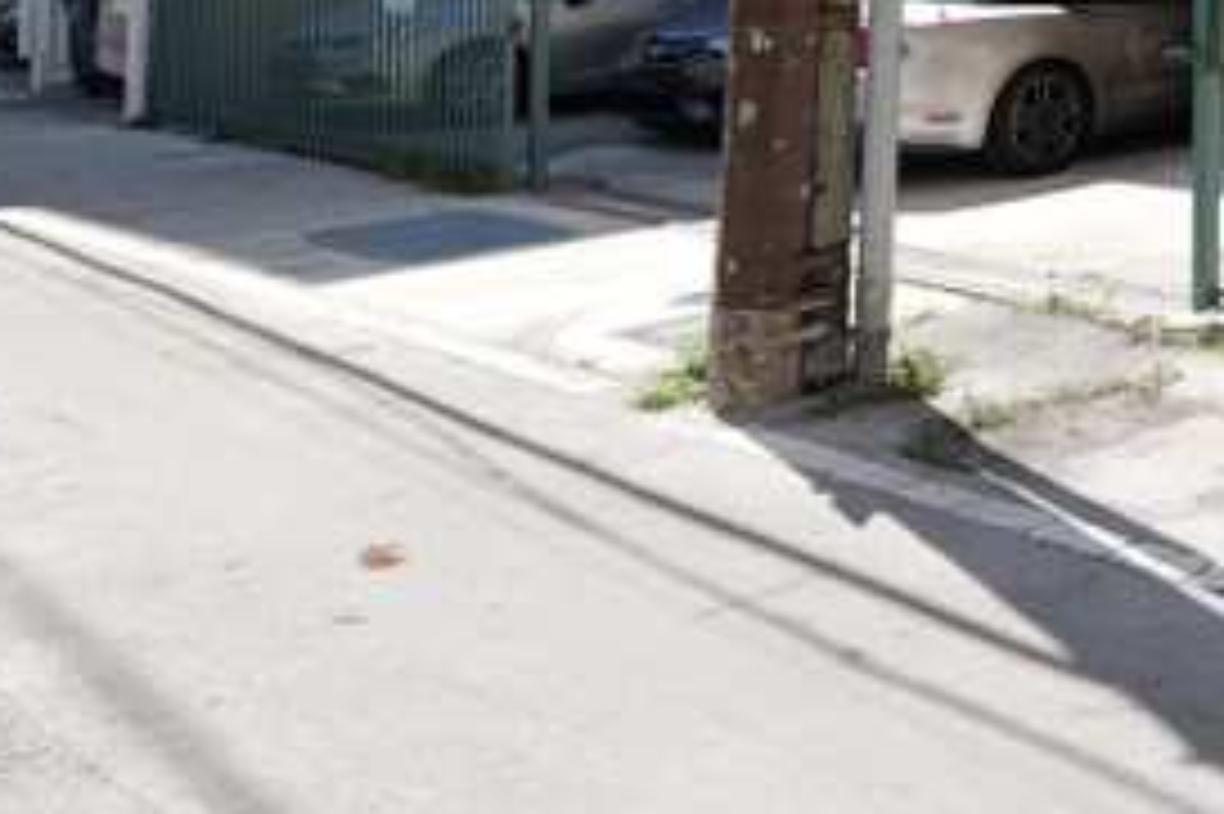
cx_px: 1665
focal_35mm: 47
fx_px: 1597
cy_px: -142
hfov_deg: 30.8
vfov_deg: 25.8
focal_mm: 16
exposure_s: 1/200
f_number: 6.3
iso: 100
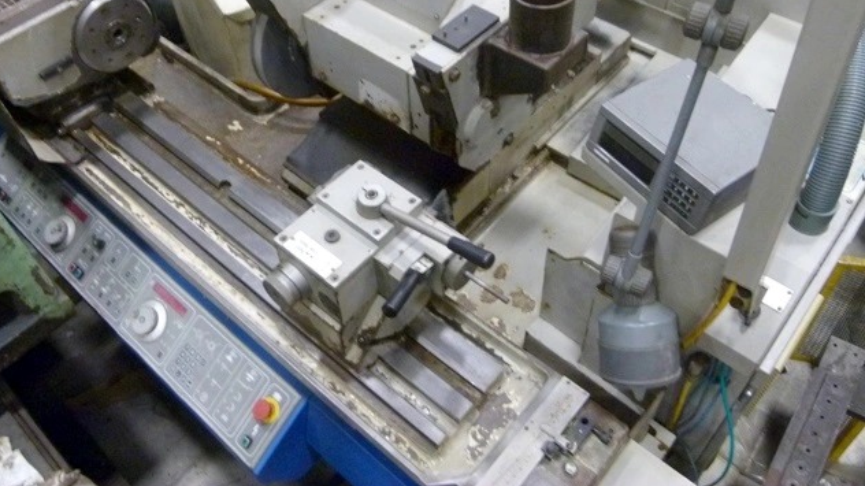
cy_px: 162
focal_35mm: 32
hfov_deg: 61.0
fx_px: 734
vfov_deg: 36.3
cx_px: 428
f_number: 2.9
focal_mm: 5.2
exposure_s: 1/20
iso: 400
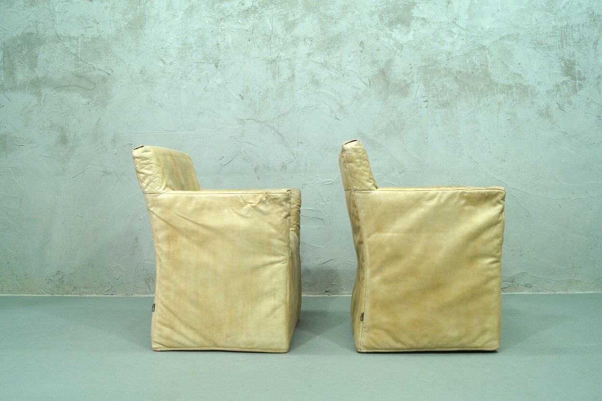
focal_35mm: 33
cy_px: 200
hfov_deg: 57.2
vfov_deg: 39.9
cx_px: 301
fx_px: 552
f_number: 8
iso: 400
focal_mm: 22
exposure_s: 1/10
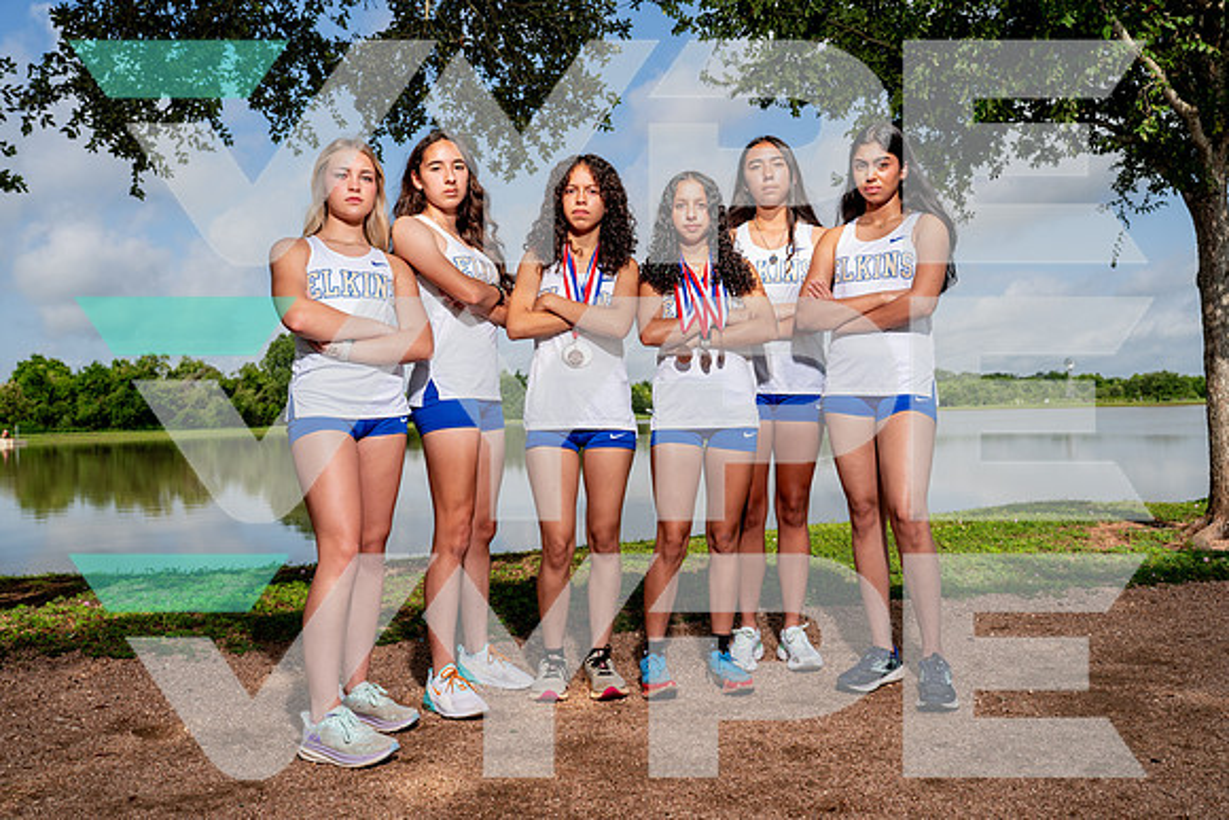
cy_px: 410
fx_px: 956
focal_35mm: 28
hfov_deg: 65.5
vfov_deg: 46.4
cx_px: 614
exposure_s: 1/640
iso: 100
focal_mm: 28
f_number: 5.6
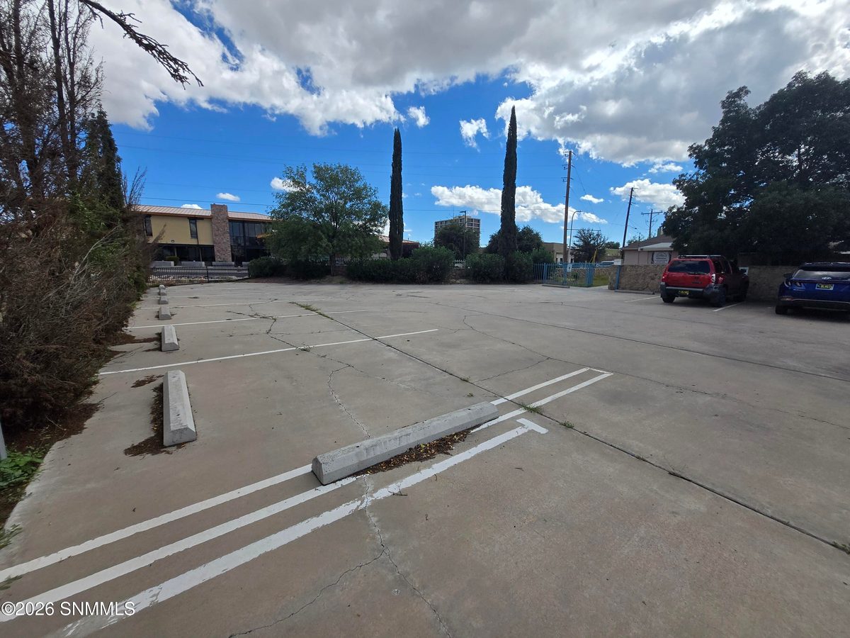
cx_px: 425
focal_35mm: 13
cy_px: 319
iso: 25
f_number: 2.2
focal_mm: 1.7
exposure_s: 1/1576
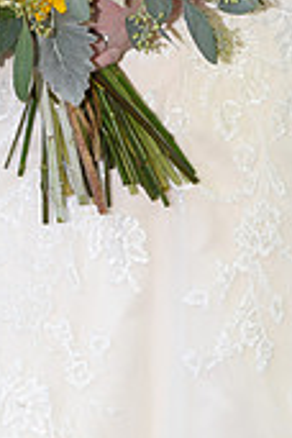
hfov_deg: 3.8
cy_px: -120
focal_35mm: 357
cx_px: -50
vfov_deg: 5.7
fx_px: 4343
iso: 640
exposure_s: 1/200
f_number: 5.6
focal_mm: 105
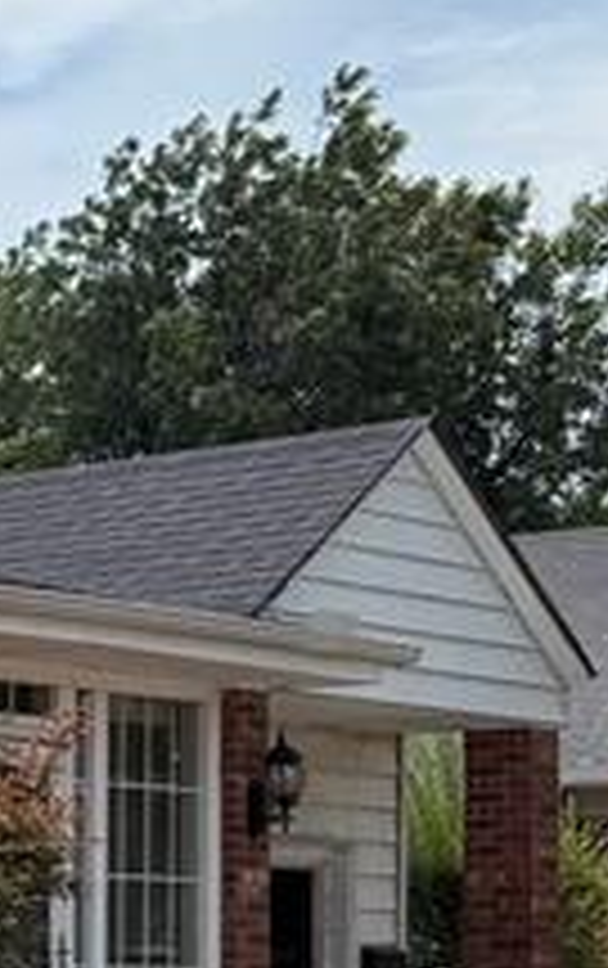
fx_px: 3197
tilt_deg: +1.3
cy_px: 923
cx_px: -1117
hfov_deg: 9.1
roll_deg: -1.7
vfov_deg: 16.9
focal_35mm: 121
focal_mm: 6.76
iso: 80
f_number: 1.78
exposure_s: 1/5319
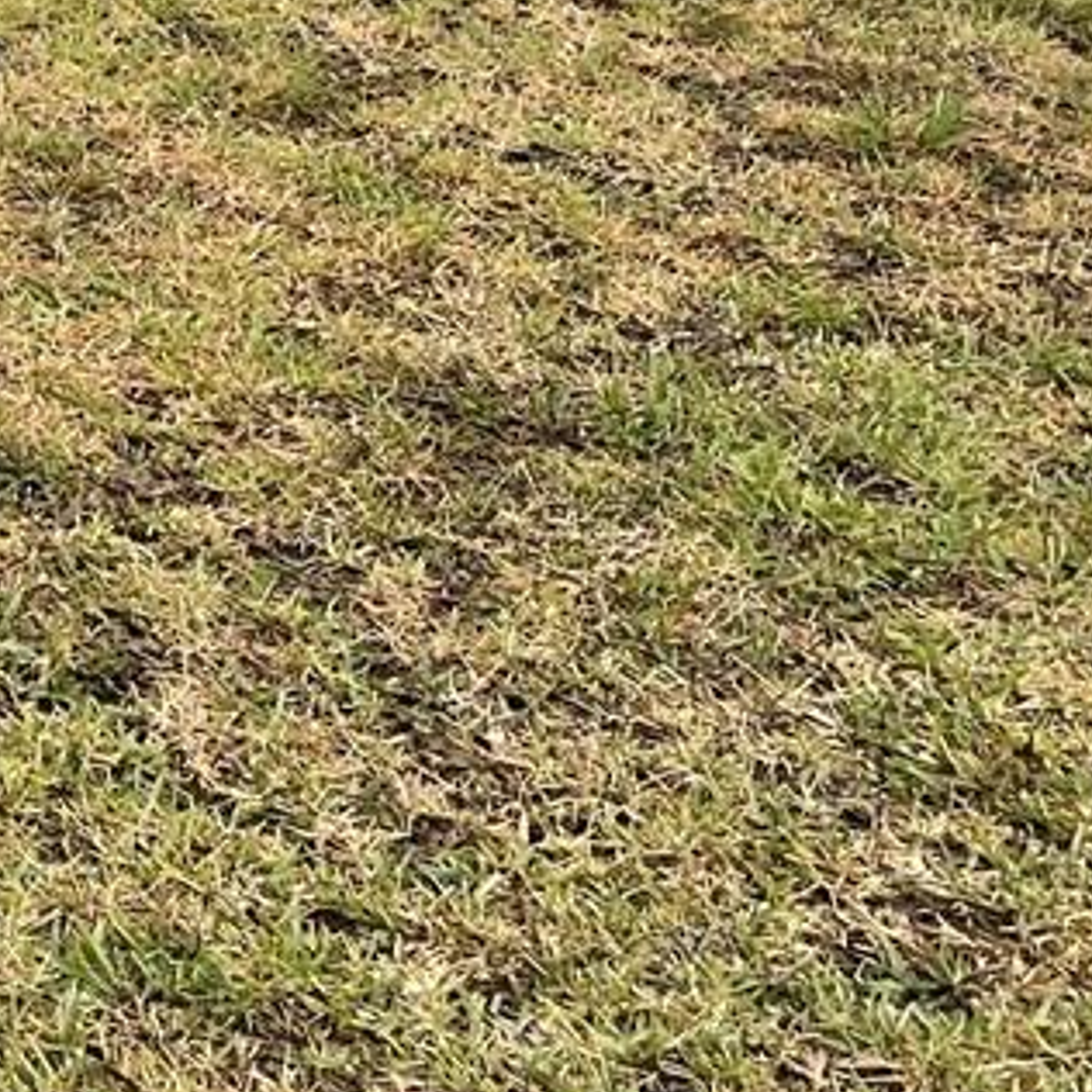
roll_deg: -1.5
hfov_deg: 14.3
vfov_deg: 14.2
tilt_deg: -2.9
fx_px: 3997
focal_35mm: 112
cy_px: -708
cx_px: -632
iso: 32
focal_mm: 5.1
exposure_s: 1/1439
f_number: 1.6
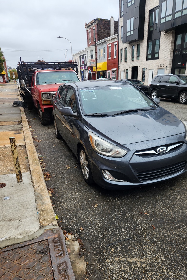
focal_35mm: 25
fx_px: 195
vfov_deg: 71.5
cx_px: 110
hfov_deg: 51.0
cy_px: 142
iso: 20
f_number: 1.8
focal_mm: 5.4
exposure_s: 1/368
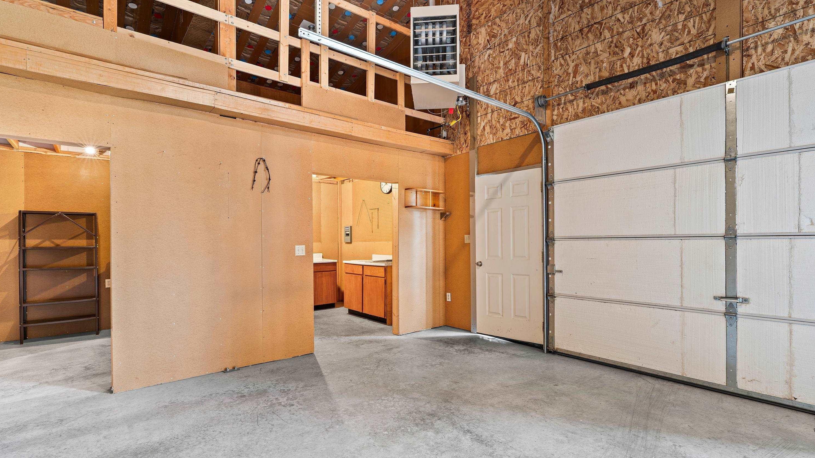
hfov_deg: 95.9
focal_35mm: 17
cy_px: 267
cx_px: 403
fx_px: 367
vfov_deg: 63.5
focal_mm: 16
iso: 100
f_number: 8
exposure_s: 6
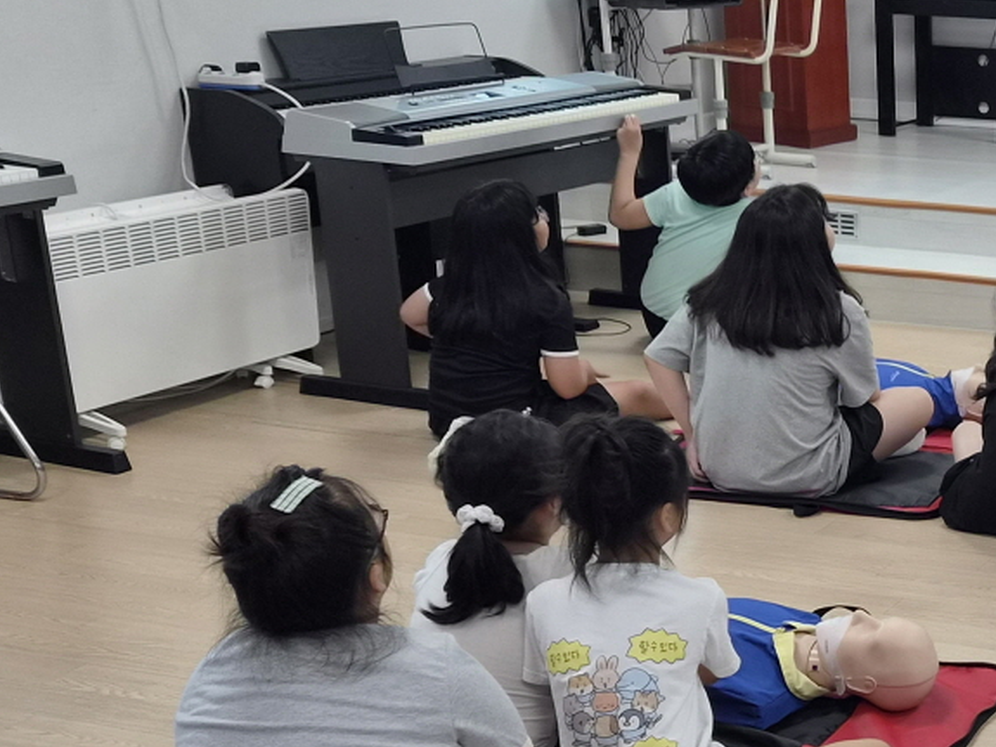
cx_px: 1195
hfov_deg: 26.8
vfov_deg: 22.7
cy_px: 574
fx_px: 1841
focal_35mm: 64
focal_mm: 5.4
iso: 80
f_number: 1.8
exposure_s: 1/180
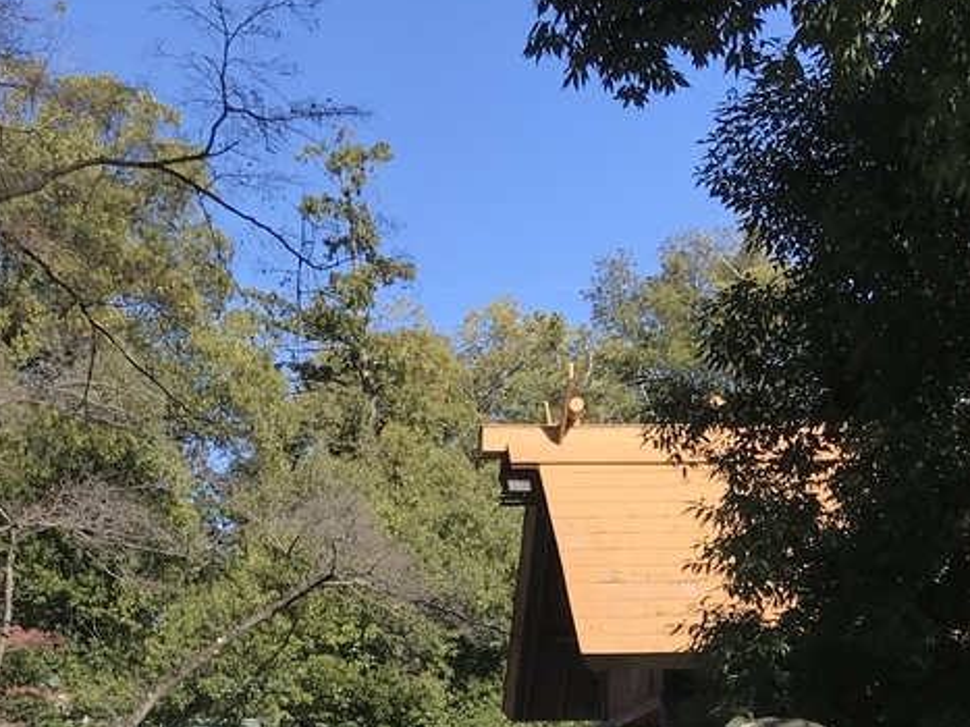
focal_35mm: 72
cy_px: 906
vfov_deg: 19.1
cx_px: 274
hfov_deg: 26.8
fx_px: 2017
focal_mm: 3.99
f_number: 1.8
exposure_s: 1/1244
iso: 20
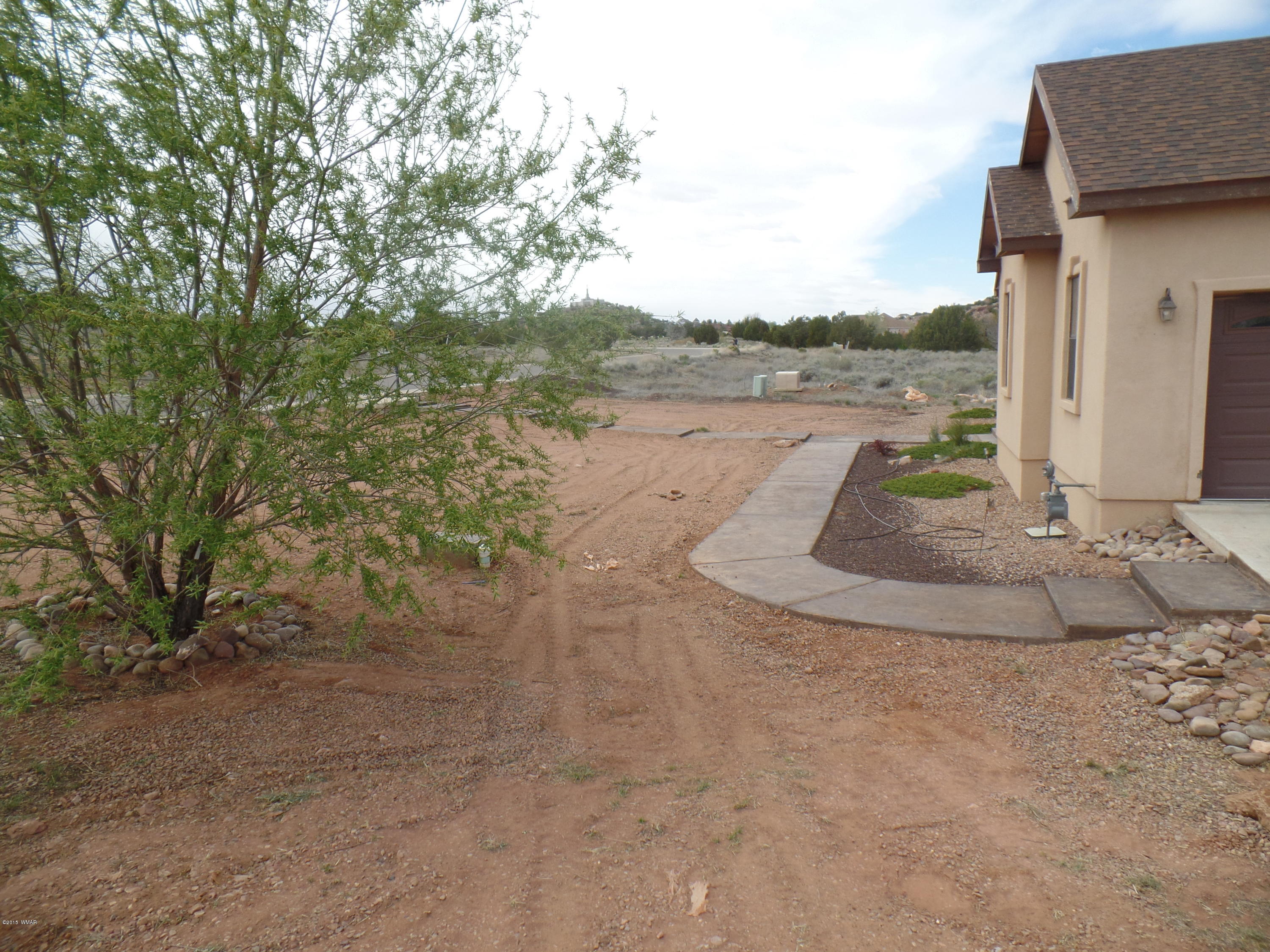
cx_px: 635
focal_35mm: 23
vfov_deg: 58.9
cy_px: 476
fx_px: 844
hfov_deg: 73.9
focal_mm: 4.1
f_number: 3.5
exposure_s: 1/750
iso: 80
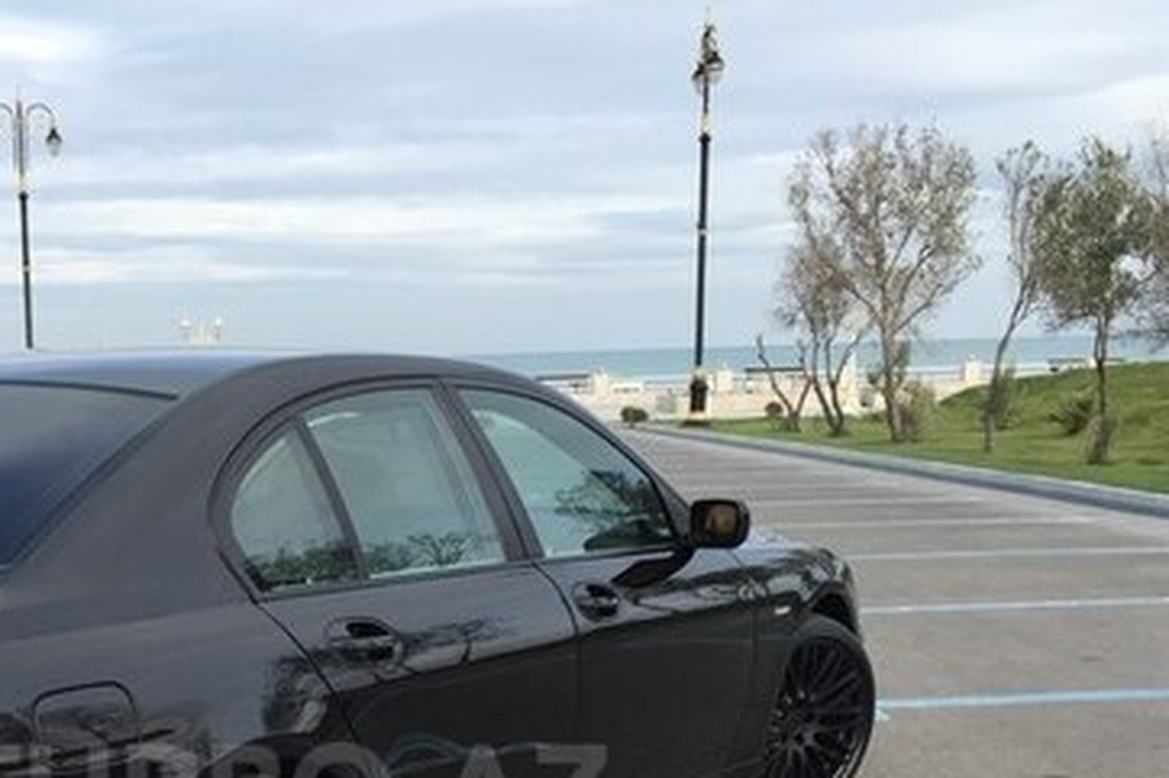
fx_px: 1785
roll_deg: +1.1
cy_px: 793
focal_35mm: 55
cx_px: 278
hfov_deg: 35.4
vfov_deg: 23.5
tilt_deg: -13.5
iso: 32
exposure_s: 1/732
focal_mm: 4.15
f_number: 2.2
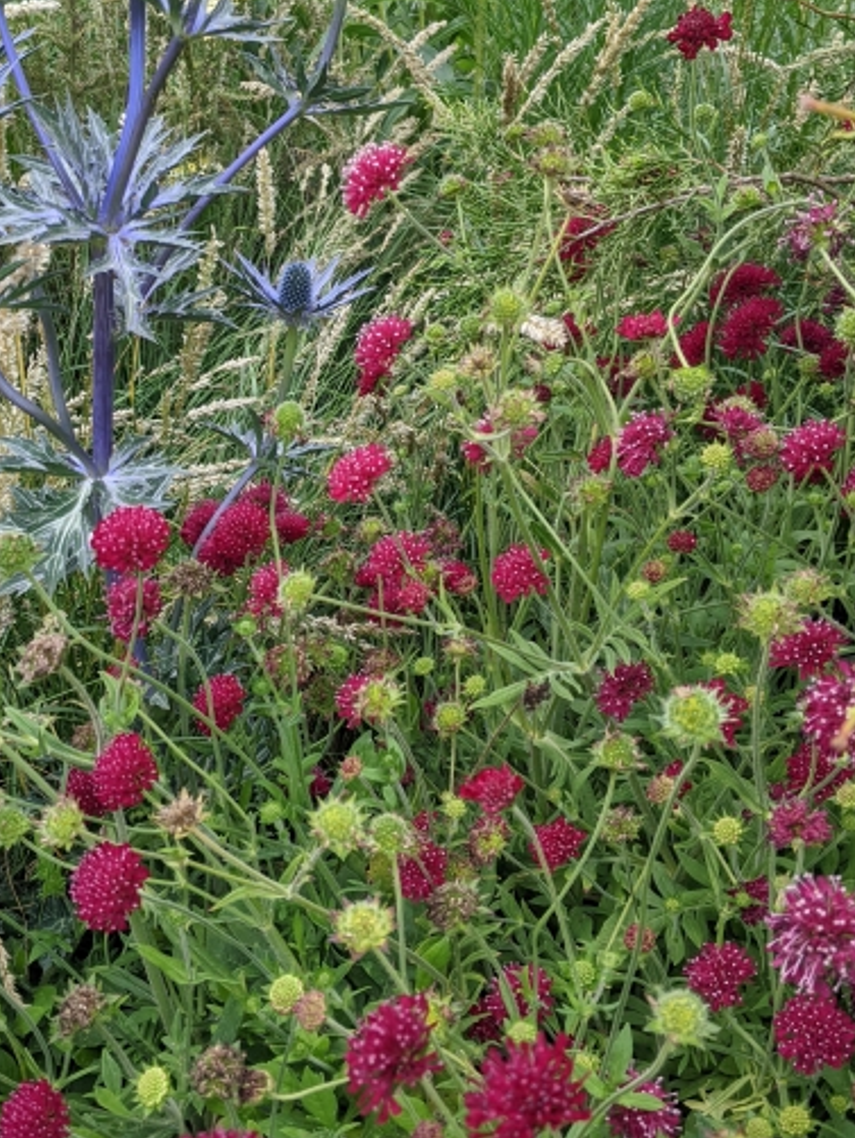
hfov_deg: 33.3
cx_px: 283
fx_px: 1415
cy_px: 481
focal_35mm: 43
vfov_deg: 43.7
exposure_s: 1/460
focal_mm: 4.44
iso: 53
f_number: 1.8
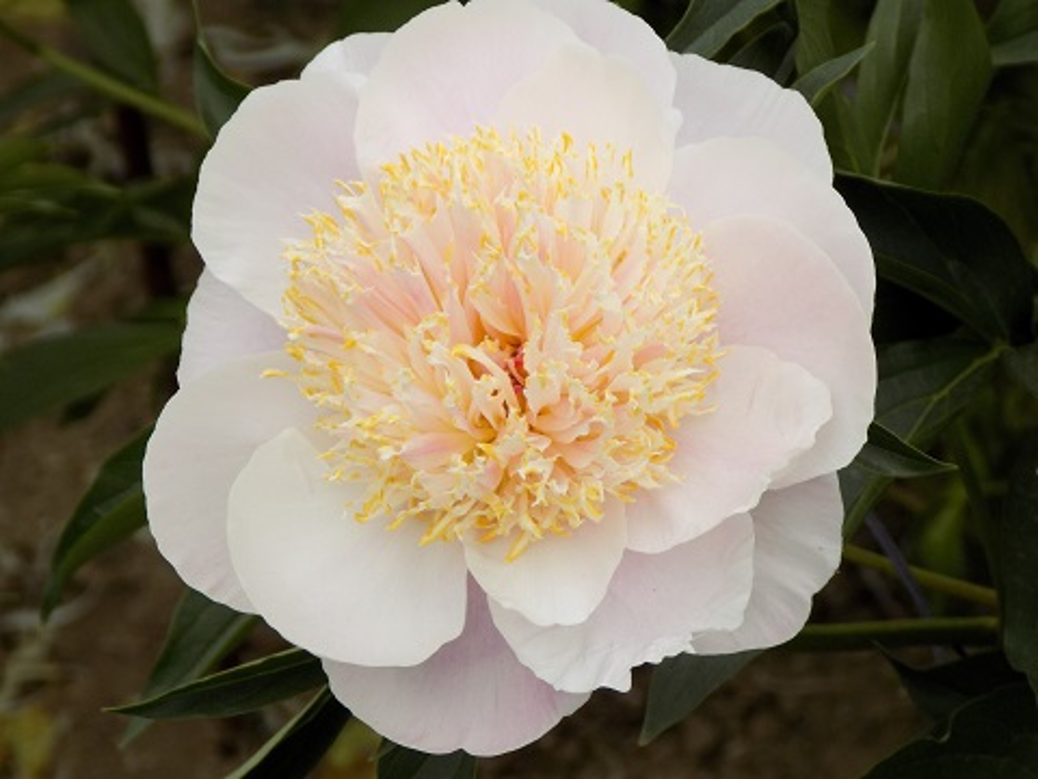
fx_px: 7766
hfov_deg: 7.6
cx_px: 519
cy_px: 390
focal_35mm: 259
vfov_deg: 5.7
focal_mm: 46
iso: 80
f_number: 5.7
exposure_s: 1/250
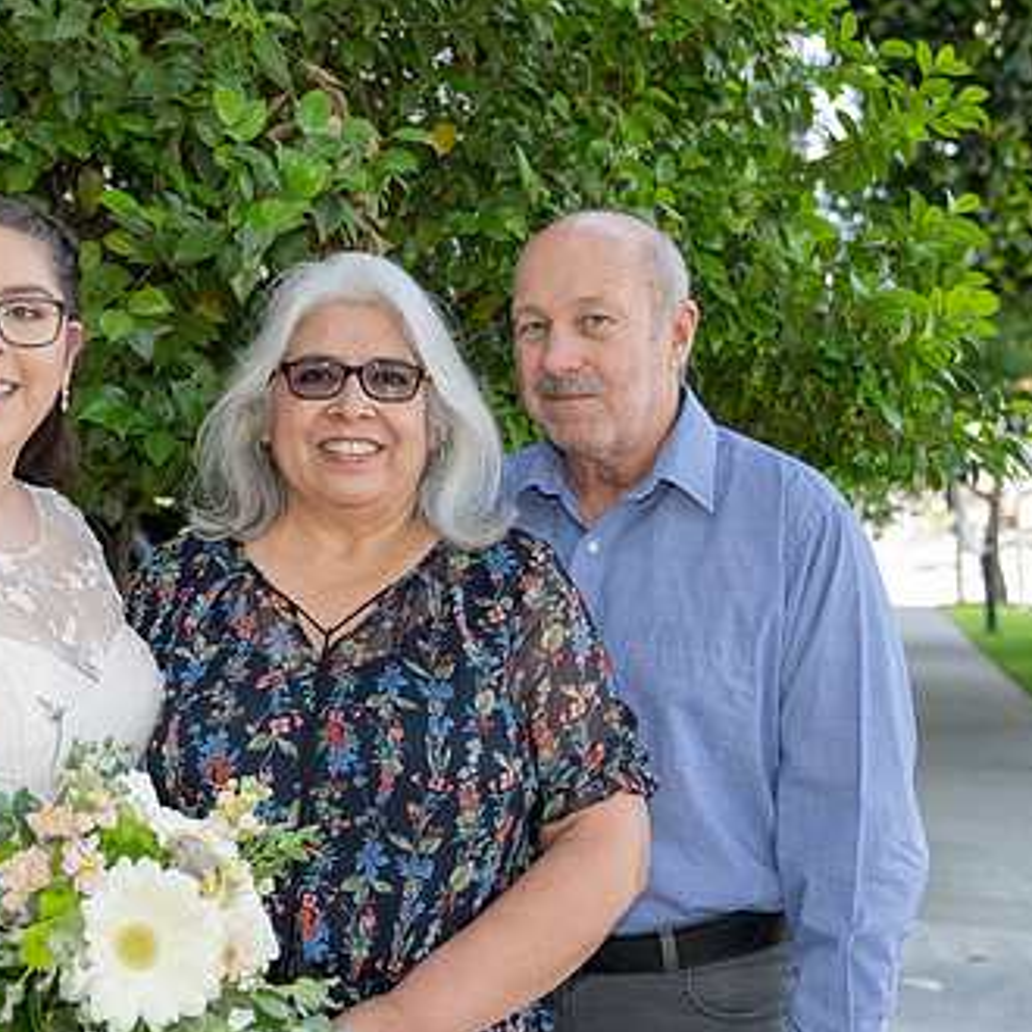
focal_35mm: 49
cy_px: 461
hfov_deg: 34.0
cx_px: 262
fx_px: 1653
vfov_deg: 34.6
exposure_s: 1/250
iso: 500
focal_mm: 31
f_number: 3.2
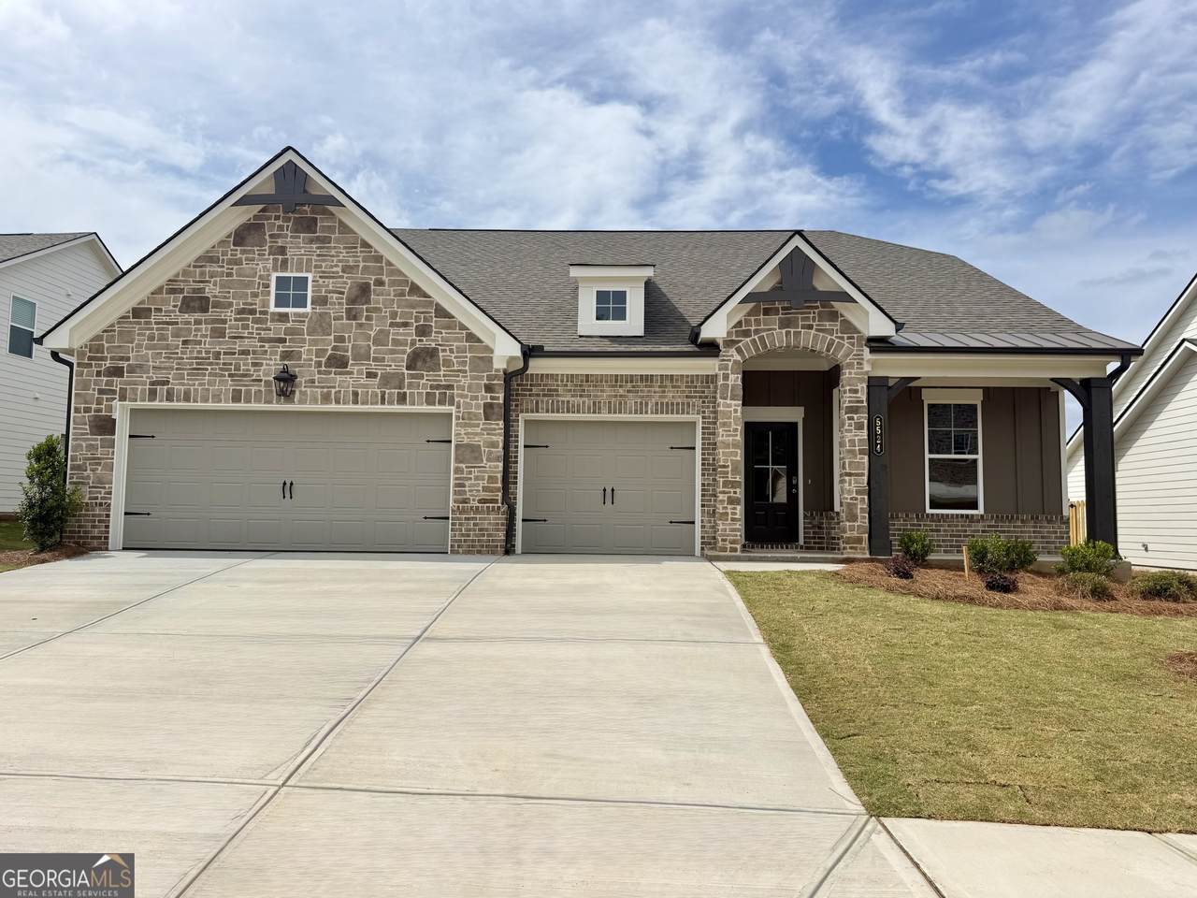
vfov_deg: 56.8
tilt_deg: +5.4
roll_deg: -1.3
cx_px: 598
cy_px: 449
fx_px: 830
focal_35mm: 24
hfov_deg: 71.6
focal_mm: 6.76
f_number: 1.78
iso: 80
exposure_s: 1/4673
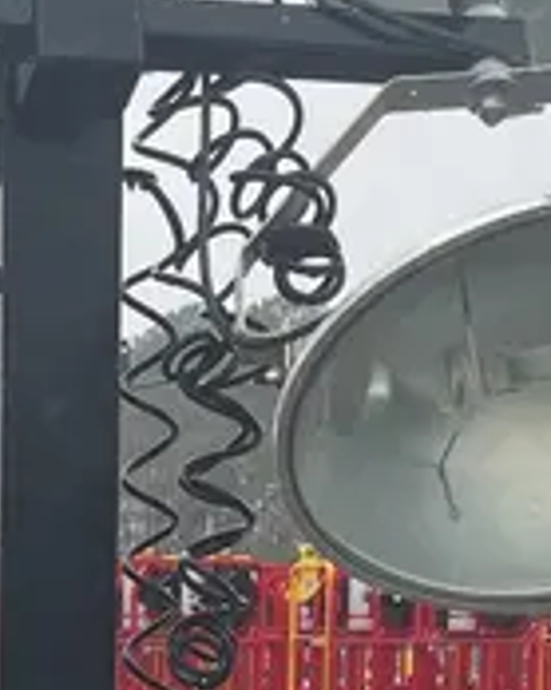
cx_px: -32
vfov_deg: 16.5
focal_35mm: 107
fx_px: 2183
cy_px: 1017
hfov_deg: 14.1
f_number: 1.6
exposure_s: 1/437
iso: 50
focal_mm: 5.1
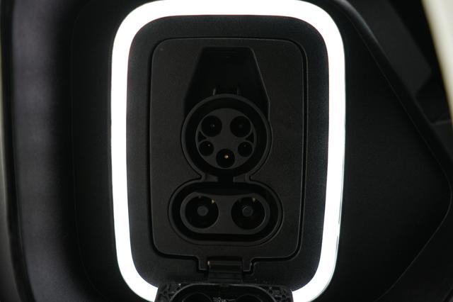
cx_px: 226
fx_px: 327
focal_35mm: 26
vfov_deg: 49.5
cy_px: 151
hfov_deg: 69.4
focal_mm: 26
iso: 800
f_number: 2.8
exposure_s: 1/60
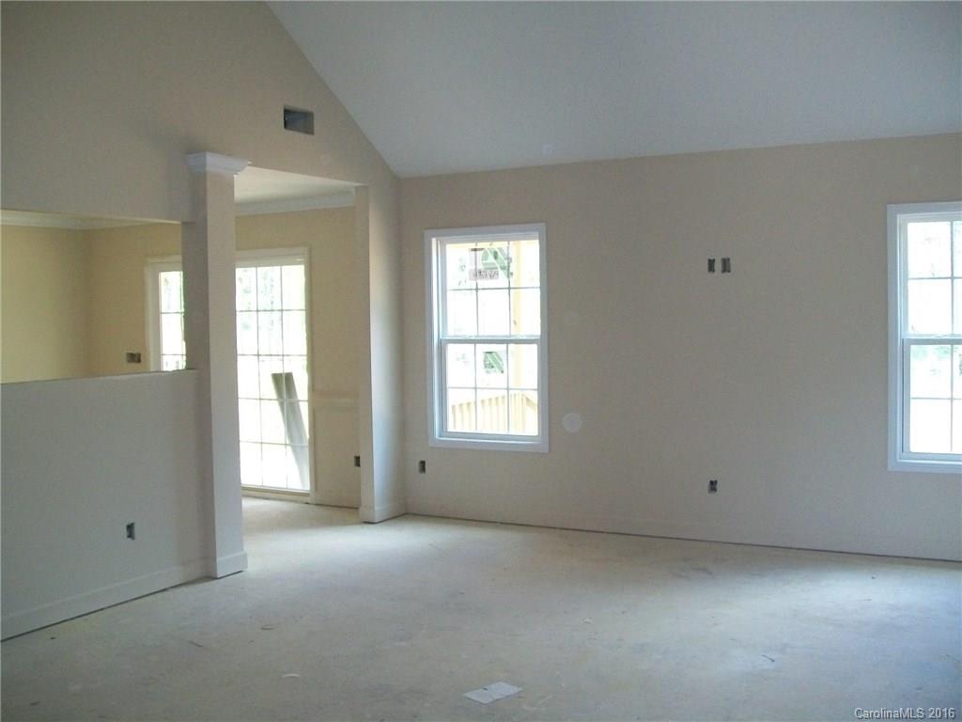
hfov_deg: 51.4
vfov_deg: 39.7
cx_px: 481
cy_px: 361
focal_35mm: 36
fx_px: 1000
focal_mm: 6
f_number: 2.7
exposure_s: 1/60
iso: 160
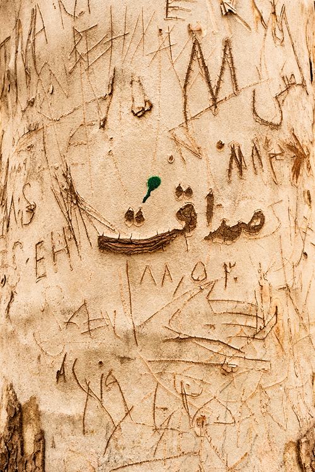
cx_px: 158
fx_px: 656
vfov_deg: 39.6
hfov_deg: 27.0
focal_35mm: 50
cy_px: 236
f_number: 10
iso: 500
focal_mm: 50
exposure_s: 1/100
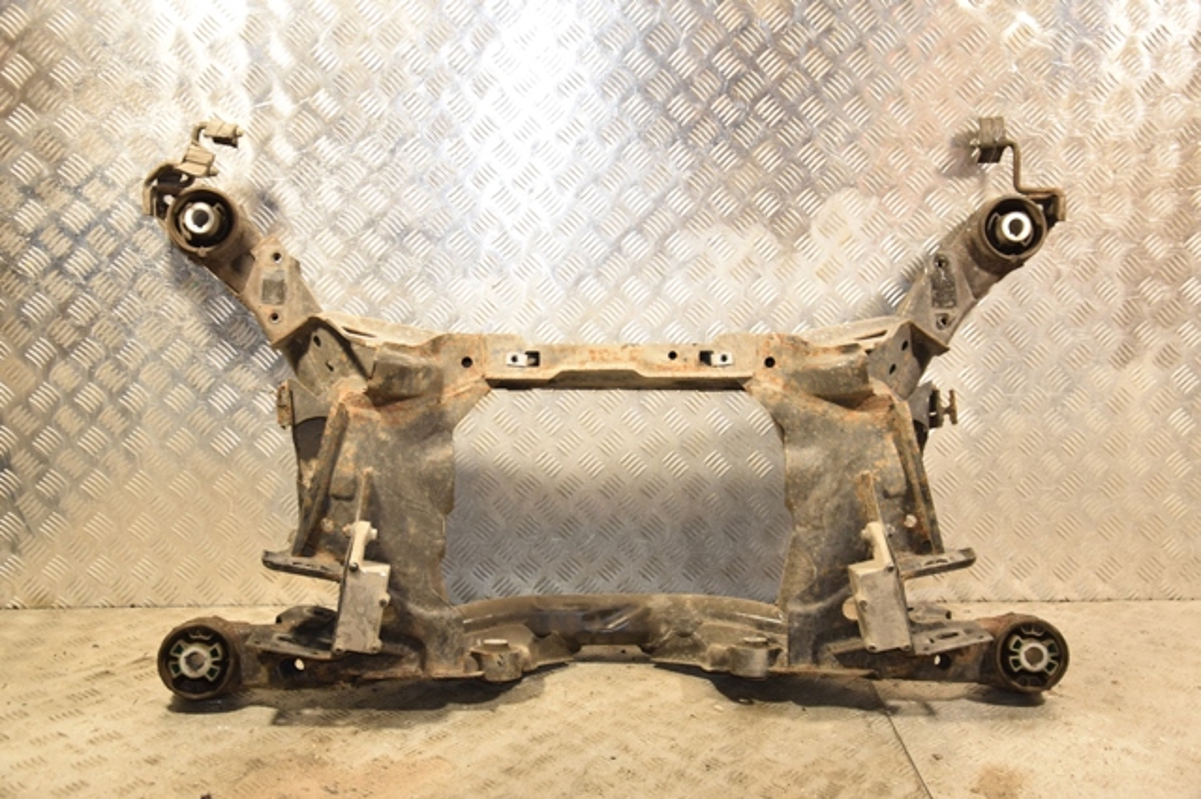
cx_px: 600
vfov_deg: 29.8
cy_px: 400
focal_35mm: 45
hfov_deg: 43.6
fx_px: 1500
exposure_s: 1/160
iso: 800
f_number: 5
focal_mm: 30
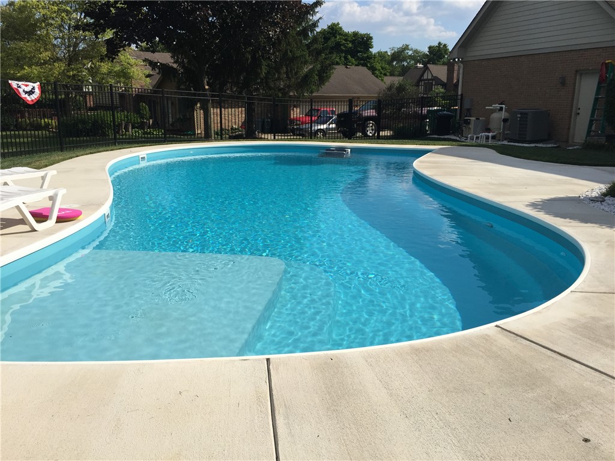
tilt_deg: -13.8
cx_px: 308
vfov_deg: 48.2
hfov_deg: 61.7
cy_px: 230
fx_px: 515
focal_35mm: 29
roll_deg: -0.9
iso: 32
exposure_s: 1/3300
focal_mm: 4.15
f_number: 2.2
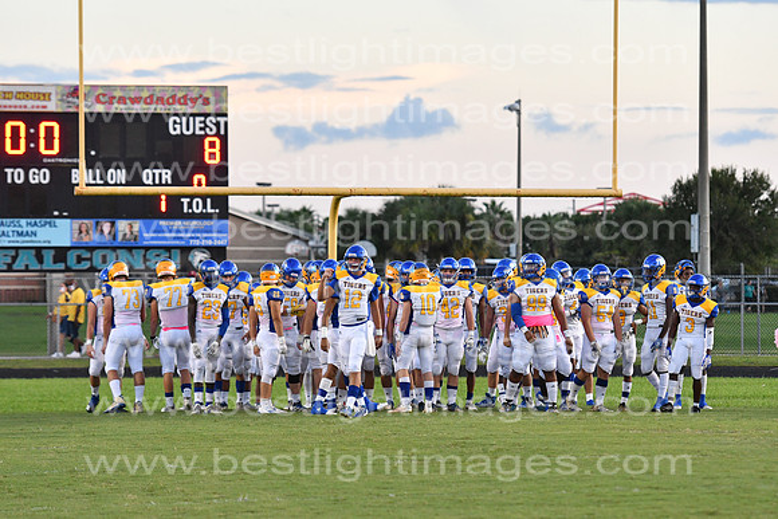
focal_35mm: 188
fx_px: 4053
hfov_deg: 11.0
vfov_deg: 7.3
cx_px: 389
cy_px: 260
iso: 1600
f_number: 4
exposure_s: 1/800
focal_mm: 125
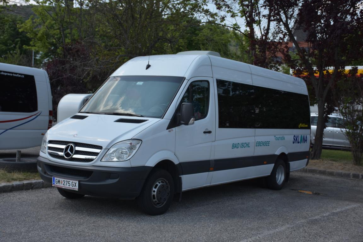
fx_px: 484
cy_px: 121
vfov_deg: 28.1
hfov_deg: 41.1
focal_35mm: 48
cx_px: 182
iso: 200
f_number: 4
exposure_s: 1/1250
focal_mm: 32
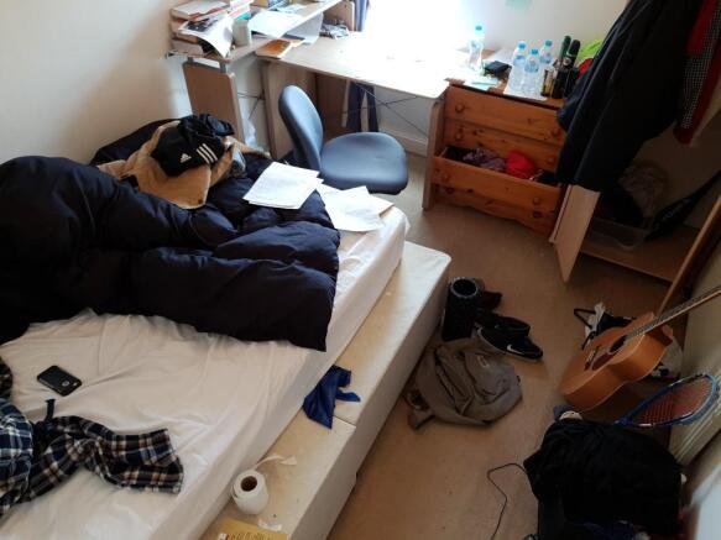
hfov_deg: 67.3
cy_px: 270
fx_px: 541
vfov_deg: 53.0
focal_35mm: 26
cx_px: 360
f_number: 1.5
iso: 125
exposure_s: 1/50
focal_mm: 4.3
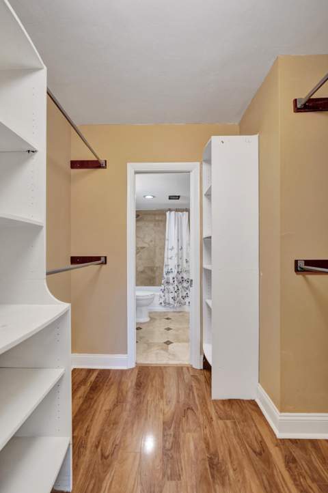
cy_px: 246
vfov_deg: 104.3
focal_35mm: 14
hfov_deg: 81.1
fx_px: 192
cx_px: 164
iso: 1250
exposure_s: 1/320
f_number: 3.2
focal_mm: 14
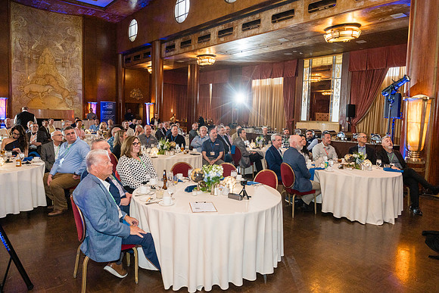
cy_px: 140
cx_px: 226
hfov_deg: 71.3
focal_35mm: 25
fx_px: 306
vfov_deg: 51.2
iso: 2500
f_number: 4
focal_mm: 24
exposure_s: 1/160
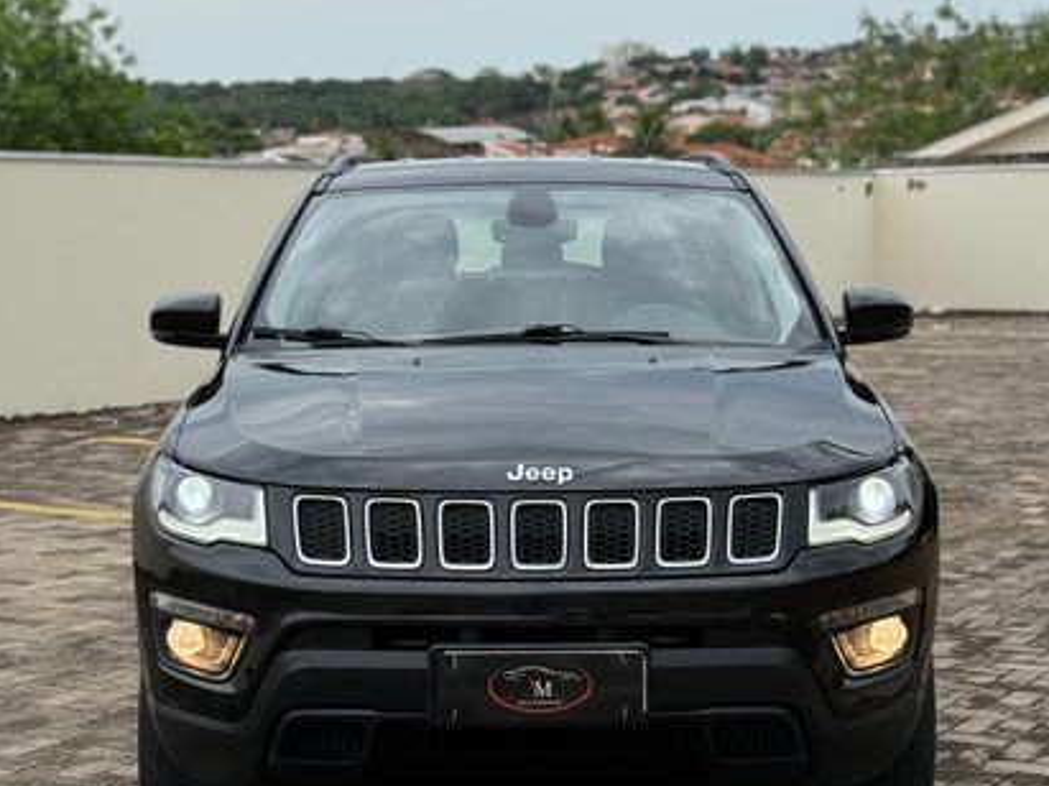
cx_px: 554
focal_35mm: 55
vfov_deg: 26.5
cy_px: 447
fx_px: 1666
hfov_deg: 34.9
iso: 64
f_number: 1.78
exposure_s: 1/3096
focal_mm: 6.76
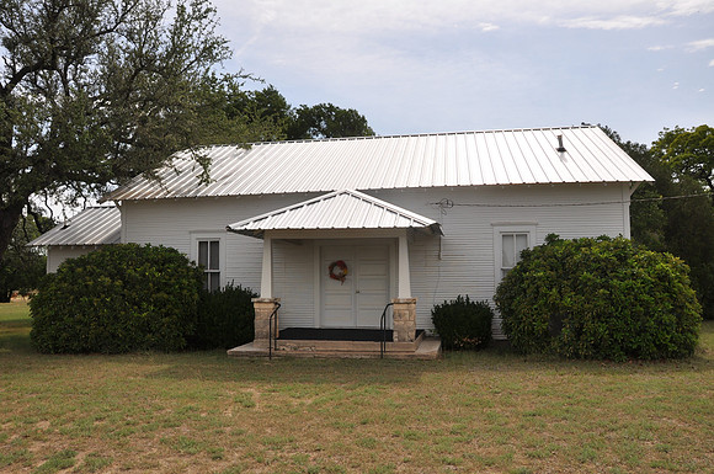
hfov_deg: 67.5
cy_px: 237
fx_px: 535
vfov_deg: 47.8
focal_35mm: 27
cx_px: 357
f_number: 14
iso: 200
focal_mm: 18
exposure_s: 1/200
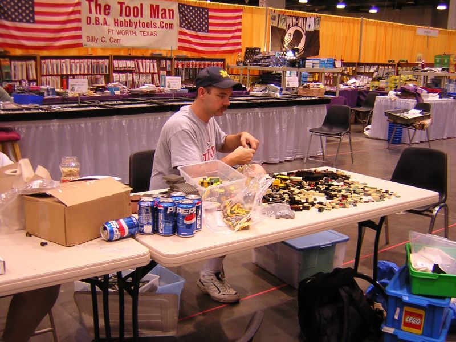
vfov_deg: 39.7
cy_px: 171
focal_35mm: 36
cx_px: 228
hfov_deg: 51.4
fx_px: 474
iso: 100
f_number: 2.6
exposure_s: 1/6.4
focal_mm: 4.7
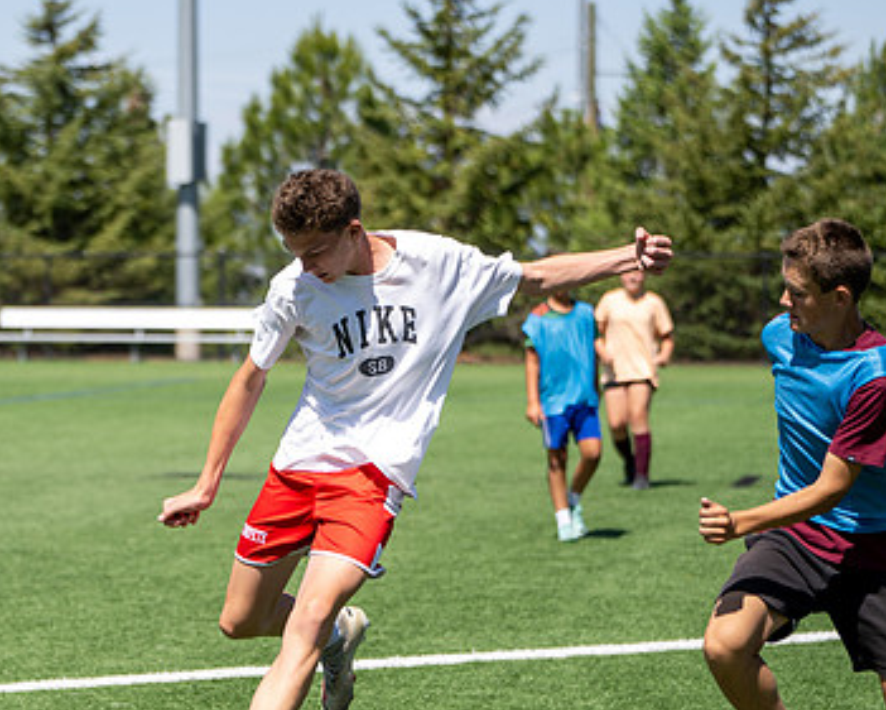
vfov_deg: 9.8
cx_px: 249
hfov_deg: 12.2
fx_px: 4144
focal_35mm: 158
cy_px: 426
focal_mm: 85
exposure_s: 1/800
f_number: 2.8
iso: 50
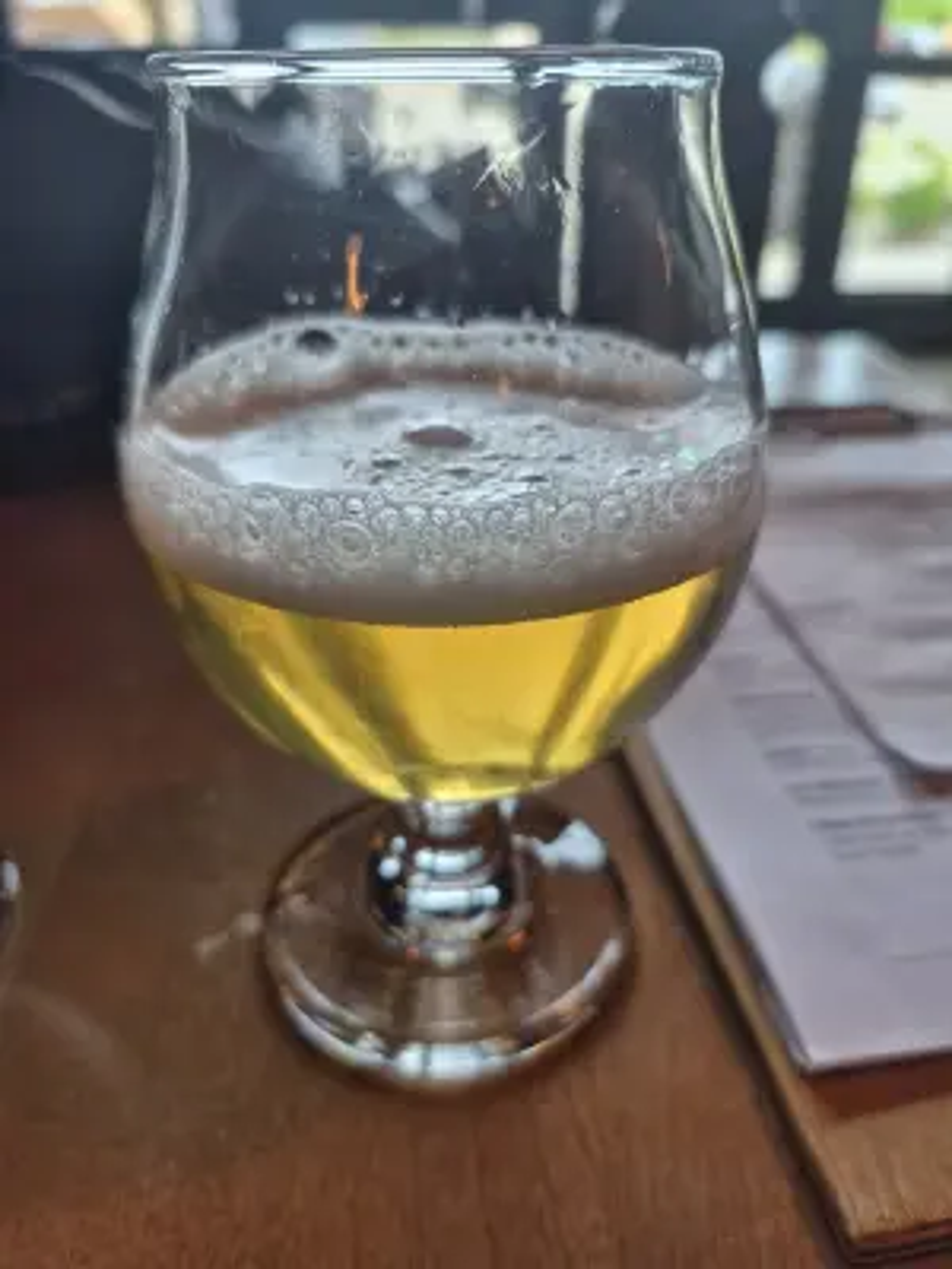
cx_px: 476
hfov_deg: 58.9
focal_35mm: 23
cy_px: 634
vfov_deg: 73.9
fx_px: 843
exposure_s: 1/120
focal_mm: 5.4
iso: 100
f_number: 1.8
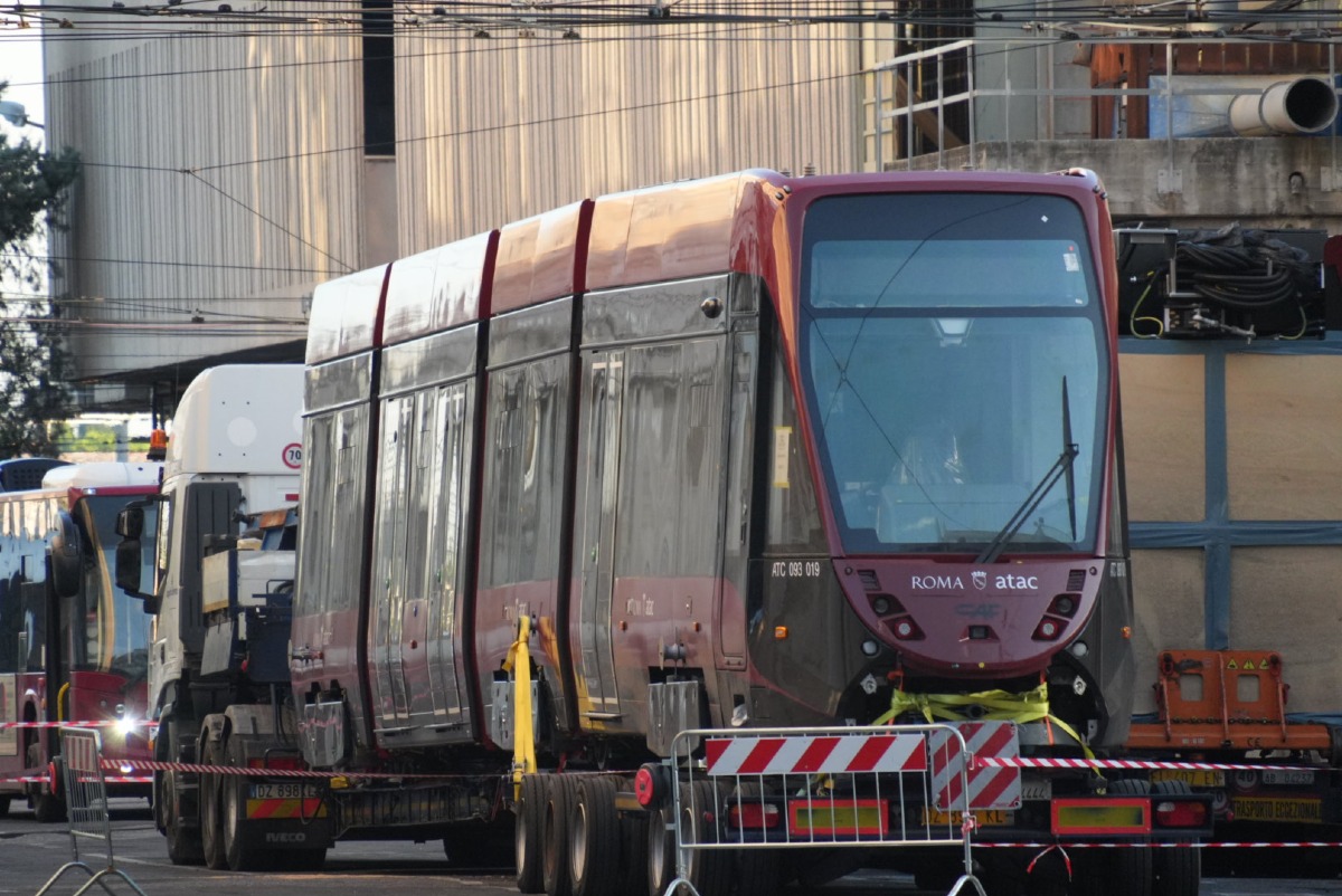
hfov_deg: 4.6
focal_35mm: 450
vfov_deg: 3.1
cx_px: 671
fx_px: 16787
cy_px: 448
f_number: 6.3
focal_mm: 300
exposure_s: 1/500
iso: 2000
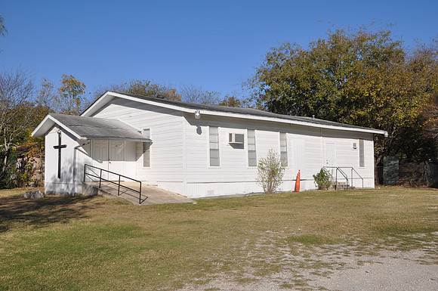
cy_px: 146
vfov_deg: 36.8
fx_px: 437
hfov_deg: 53.2
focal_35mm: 36
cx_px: 219
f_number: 13
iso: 200
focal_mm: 24
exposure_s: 1/160
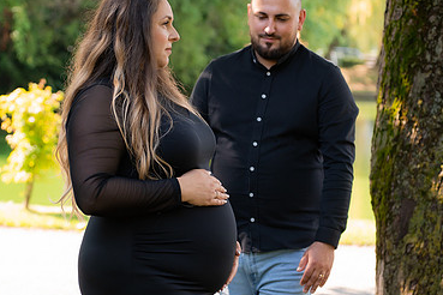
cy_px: 161
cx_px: 181
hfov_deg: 18.2
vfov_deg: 12.2
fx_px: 1378
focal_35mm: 112
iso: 500
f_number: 2.8
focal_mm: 62
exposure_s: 1/800
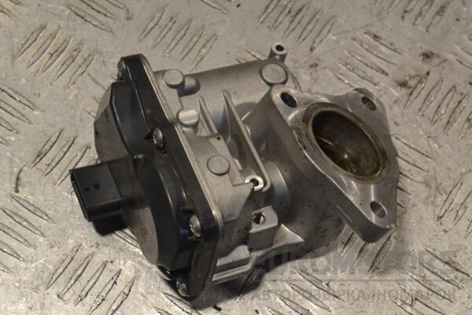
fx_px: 1082
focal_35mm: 82
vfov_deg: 16.6
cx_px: 236
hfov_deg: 24.6
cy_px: 158
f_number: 10
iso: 3200
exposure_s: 1/400
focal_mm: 55
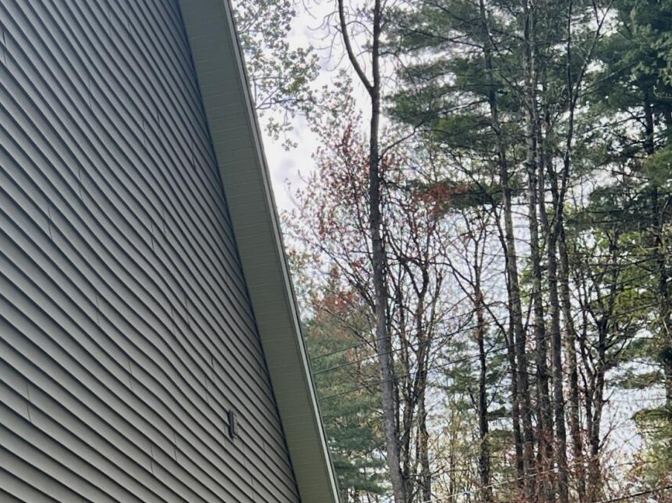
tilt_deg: +6.4
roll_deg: -0.8
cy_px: 607
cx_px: -38
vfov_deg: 15.8
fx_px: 1747
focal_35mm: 90
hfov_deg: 20.9
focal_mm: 5.7
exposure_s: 1/924
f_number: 1.5
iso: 50
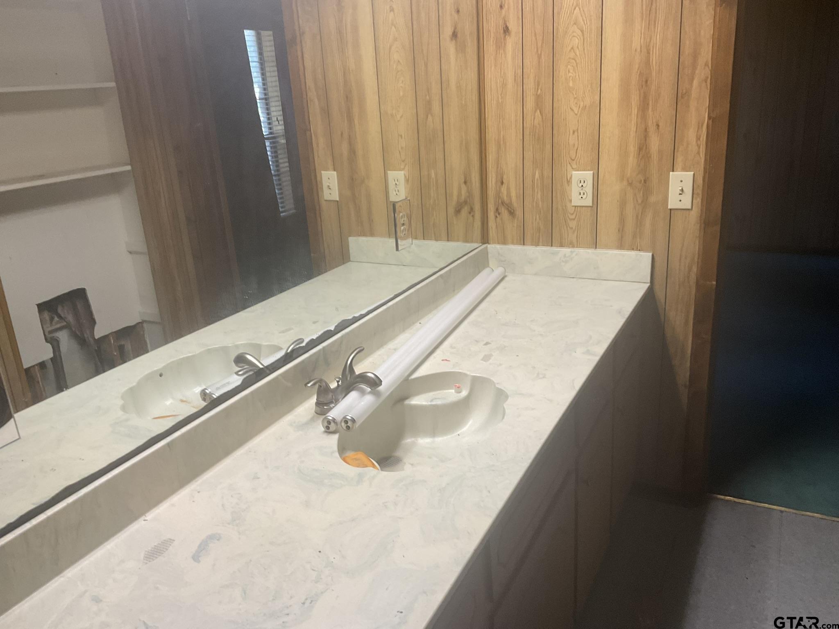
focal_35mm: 29
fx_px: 703
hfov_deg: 61.7
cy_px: 314
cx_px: 420
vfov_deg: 48.2
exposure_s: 1/60
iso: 50
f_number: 1.8
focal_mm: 3
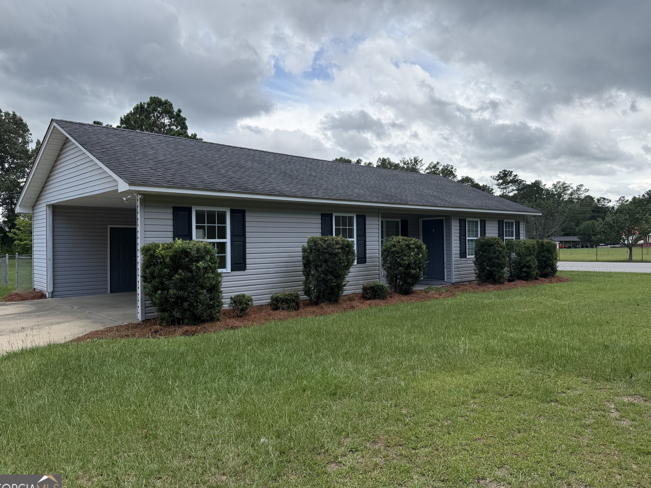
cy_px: 246
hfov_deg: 69.4
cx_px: 324
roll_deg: +0.6
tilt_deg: +0.9
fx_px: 470
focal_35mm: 25
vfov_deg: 54.9
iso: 80
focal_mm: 6.76
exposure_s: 1/3279
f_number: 1.78
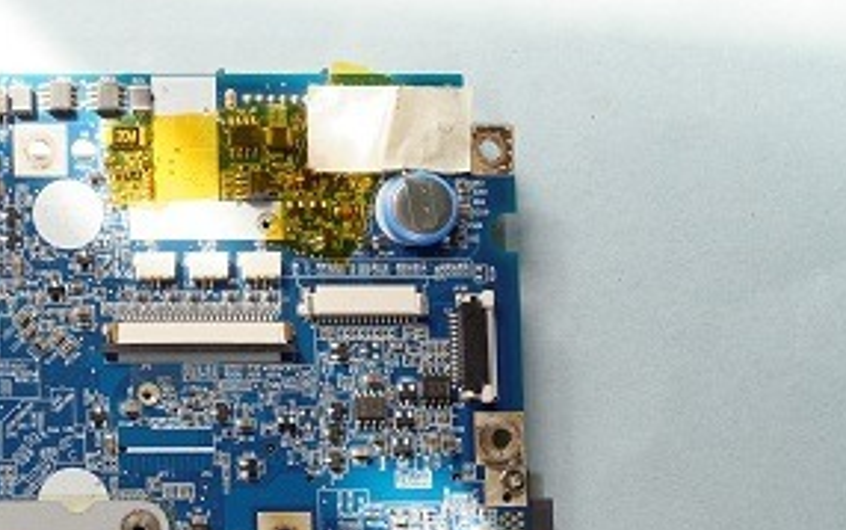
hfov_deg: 22.0
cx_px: -139
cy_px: 521
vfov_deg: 14.6
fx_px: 2030
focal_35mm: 88
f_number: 8
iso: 100
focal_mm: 22
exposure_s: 1/15
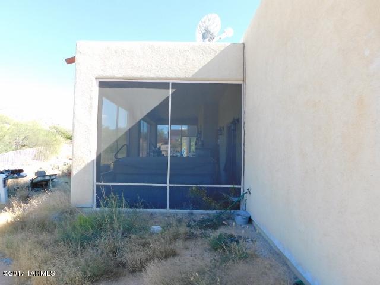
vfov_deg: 58.9
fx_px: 252
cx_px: 190
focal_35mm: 23
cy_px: 142
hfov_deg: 73.9
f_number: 3
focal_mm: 4
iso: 125
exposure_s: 1/400
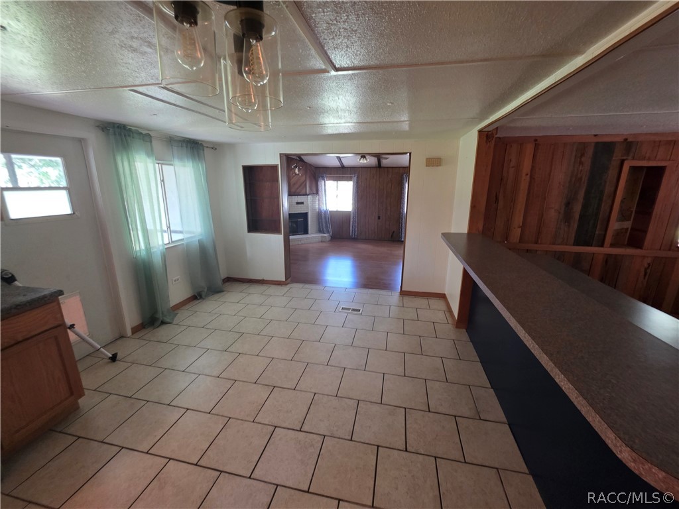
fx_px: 255
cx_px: 340
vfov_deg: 89.9
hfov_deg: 106.2
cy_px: 254
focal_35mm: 13
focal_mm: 2.2
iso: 400
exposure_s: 1/60
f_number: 1.9
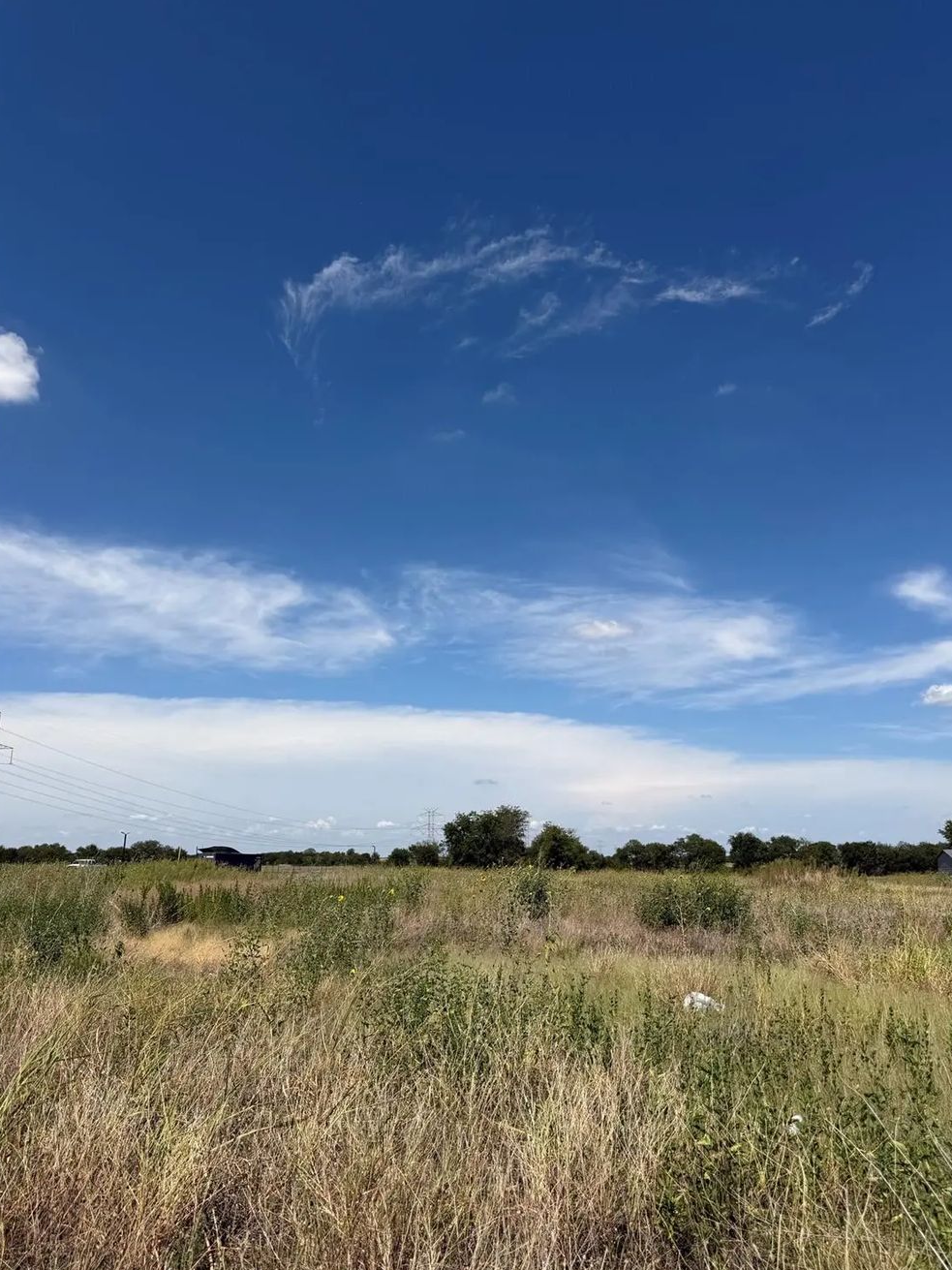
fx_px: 917
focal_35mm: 25
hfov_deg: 54.9
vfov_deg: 69.4
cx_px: 486
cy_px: 642
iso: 80
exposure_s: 1/8130
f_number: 1.78
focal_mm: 6.76
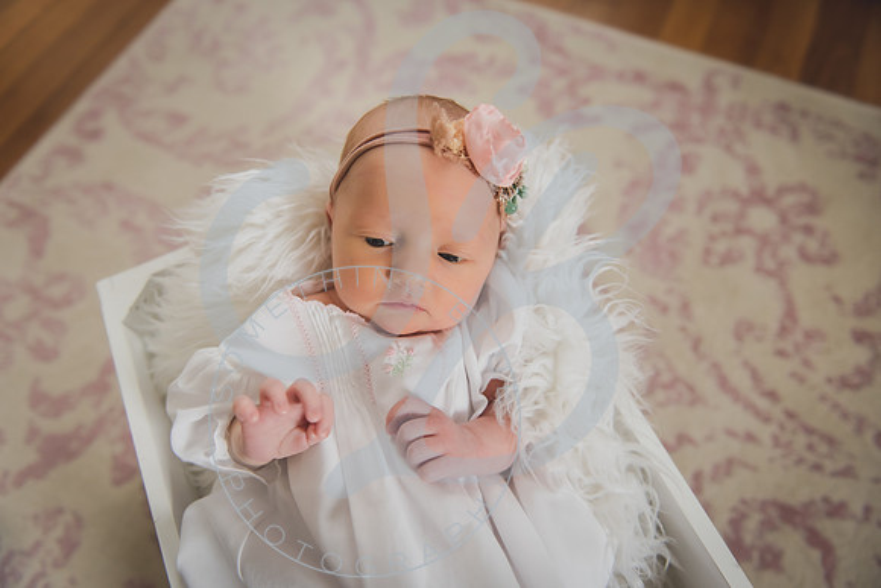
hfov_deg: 72.2
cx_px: 428
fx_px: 604
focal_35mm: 25
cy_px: 302
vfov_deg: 51.9
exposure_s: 1/125
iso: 1600
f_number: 2.8
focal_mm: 24
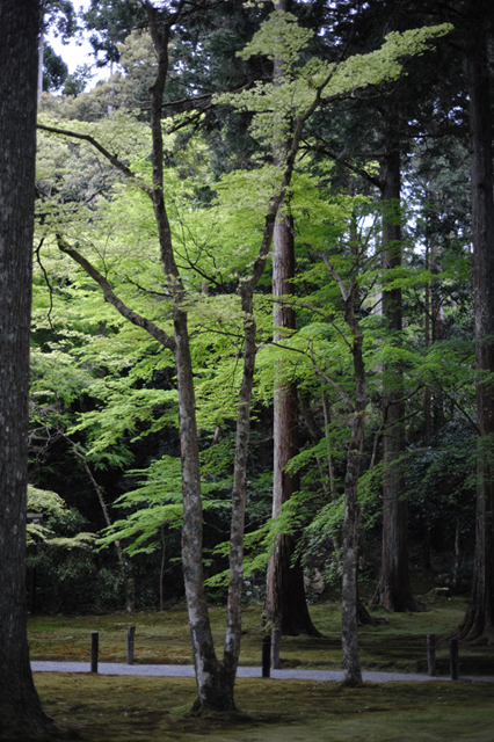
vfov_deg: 39.6
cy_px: 371
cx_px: 247
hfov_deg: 27.0
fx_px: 1030
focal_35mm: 50
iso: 200
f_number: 1.8
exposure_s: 1/640
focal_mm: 50
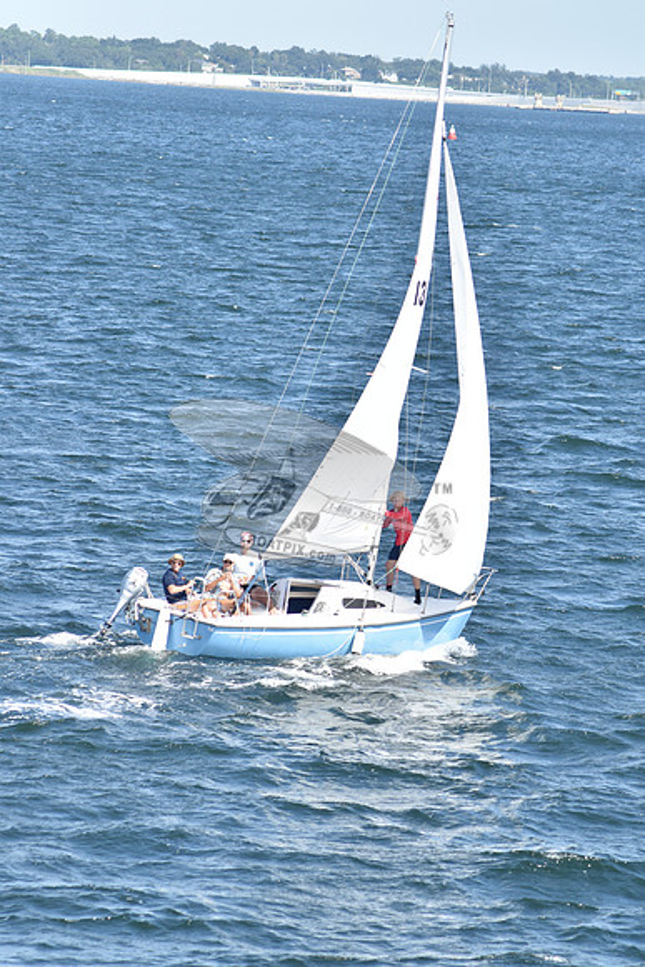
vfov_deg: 9.1
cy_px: 484
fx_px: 6043
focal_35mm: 225
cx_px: 322
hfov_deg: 6.1
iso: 400
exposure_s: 1/1000
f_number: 8
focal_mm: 150
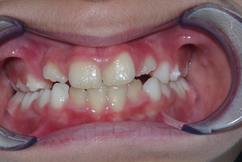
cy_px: 81
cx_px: 121
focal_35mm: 150
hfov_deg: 13.7
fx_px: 1008
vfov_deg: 9.1
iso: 500
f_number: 22
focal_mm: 100
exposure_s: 1/180
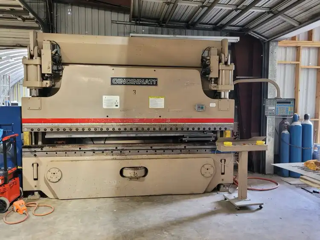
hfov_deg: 67.3
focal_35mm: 26
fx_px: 240
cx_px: 160
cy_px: 120
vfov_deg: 53.1
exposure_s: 1/40
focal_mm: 5.4
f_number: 1.8
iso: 250
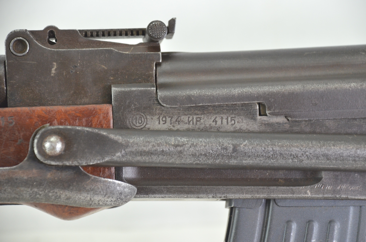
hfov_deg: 10.2
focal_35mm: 202
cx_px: 183
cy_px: 121
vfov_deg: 6.8
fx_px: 2054
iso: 1000
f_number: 5.6
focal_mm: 135
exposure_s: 1/125
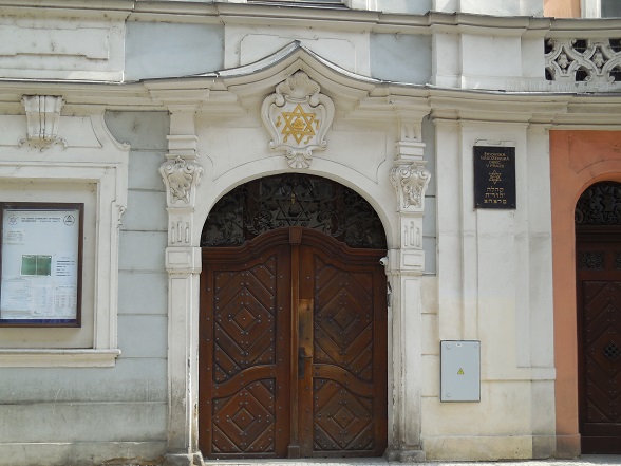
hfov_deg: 36.8
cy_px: 233
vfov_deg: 28.0
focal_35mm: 52
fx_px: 933
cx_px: 310
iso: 125
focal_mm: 9.4
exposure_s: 1/250
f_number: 4.3
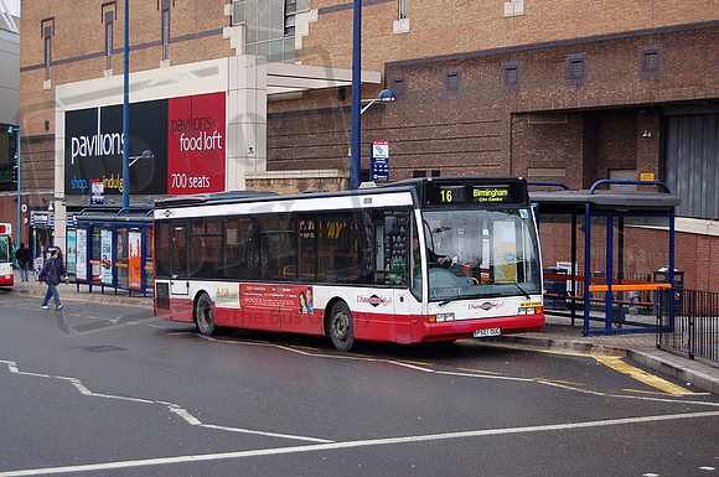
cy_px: 238
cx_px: 360
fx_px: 1346
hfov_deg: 29.9
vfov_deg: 20.1
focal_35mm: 68
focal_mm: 45
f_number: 5.3
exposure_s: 1/500
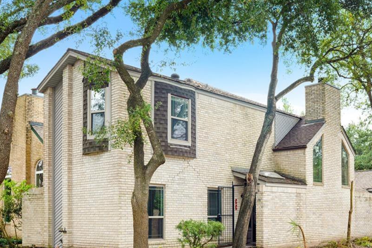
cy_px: 156
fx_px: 465
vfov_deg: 29.7
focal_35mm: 45
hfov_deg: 43.6
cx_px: 200
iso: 100
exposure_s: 1/50
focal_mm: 35
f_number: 8
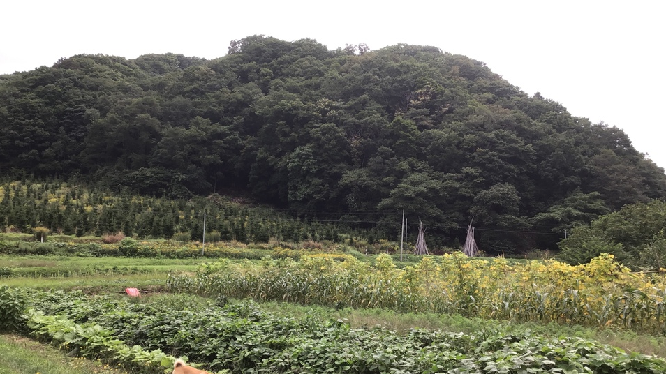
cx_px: 334
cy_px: 233
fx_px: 600
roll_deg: +0.5
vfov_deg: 34.4
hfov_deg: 58.0
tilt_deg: +3.4
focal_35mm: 34
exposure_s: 1/120
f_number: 2.4
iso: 25
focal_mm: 3.3
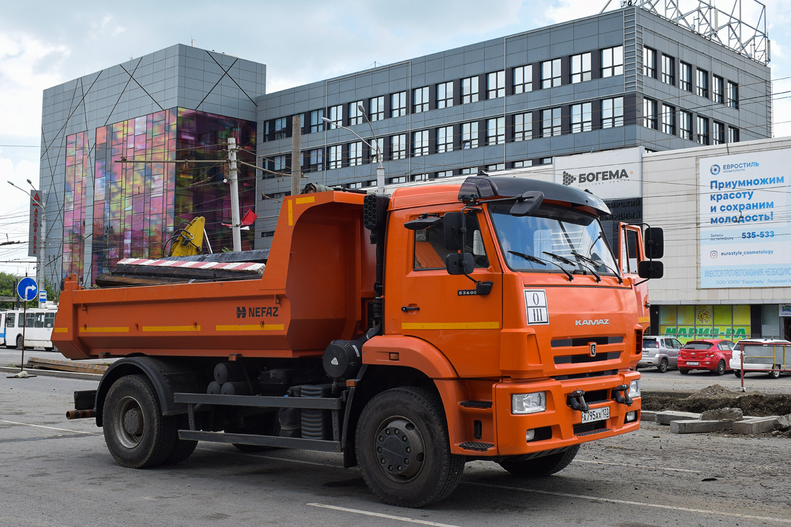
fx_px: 857
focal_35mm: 39
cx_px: 396
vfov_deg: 34.2
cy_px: 264
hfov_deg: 49.6
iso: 320
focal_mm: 26
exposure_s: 1/250
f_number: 8
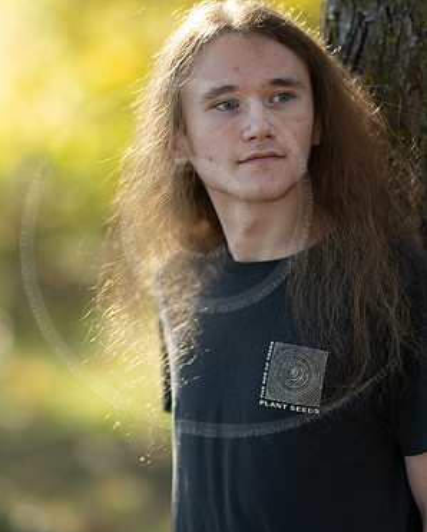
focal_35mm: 144
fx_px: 2273
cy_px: 252
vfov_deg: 13.4
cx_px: 214
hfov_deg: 10.7
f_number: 1.2
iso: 80
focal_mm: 85
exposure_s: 1/1250
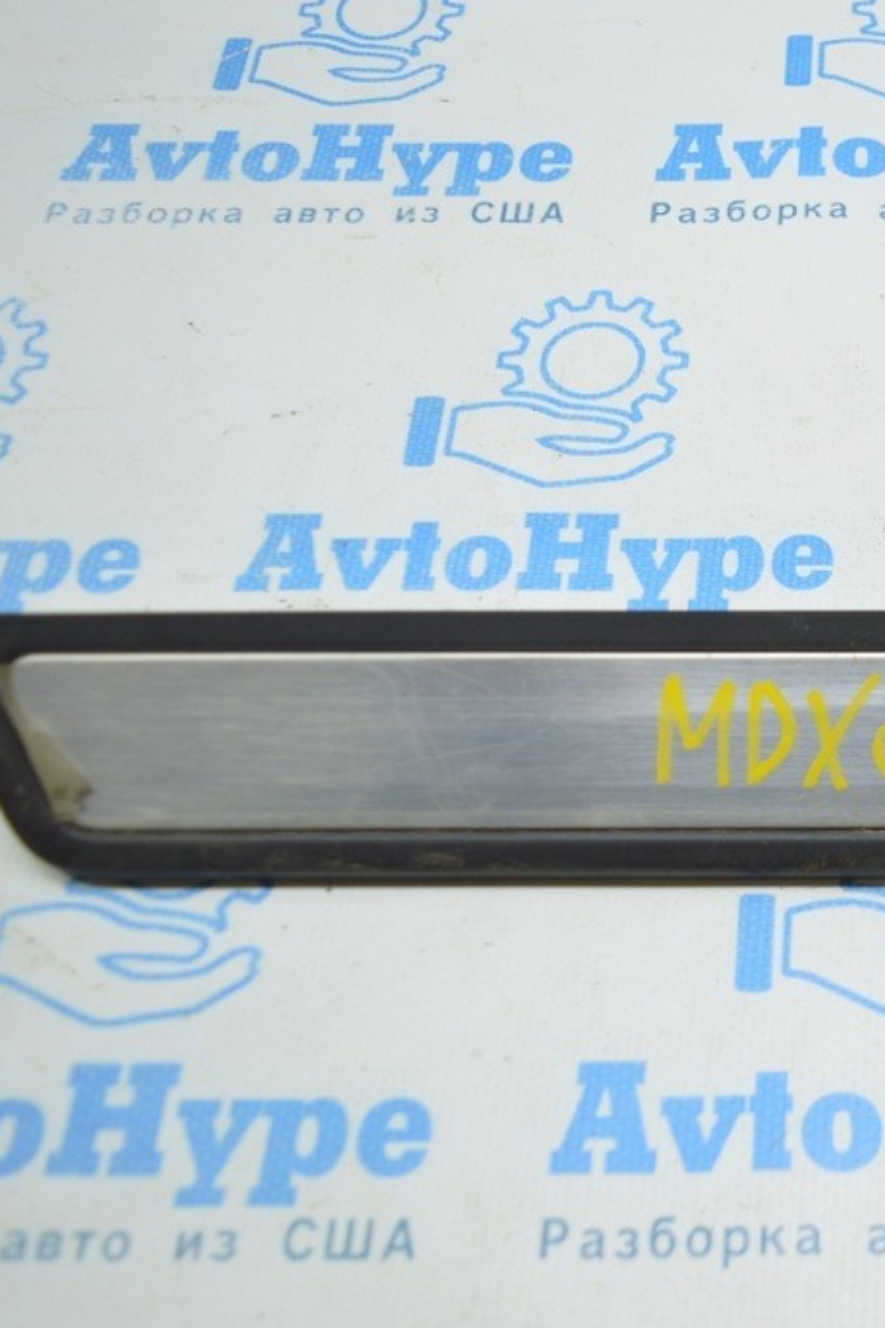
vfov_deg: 41.3
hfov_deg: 26.6
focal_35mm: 48
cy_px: 666
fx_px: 1761
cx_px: 903
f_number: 3.8
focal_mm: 21
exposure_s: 1/60
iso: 400
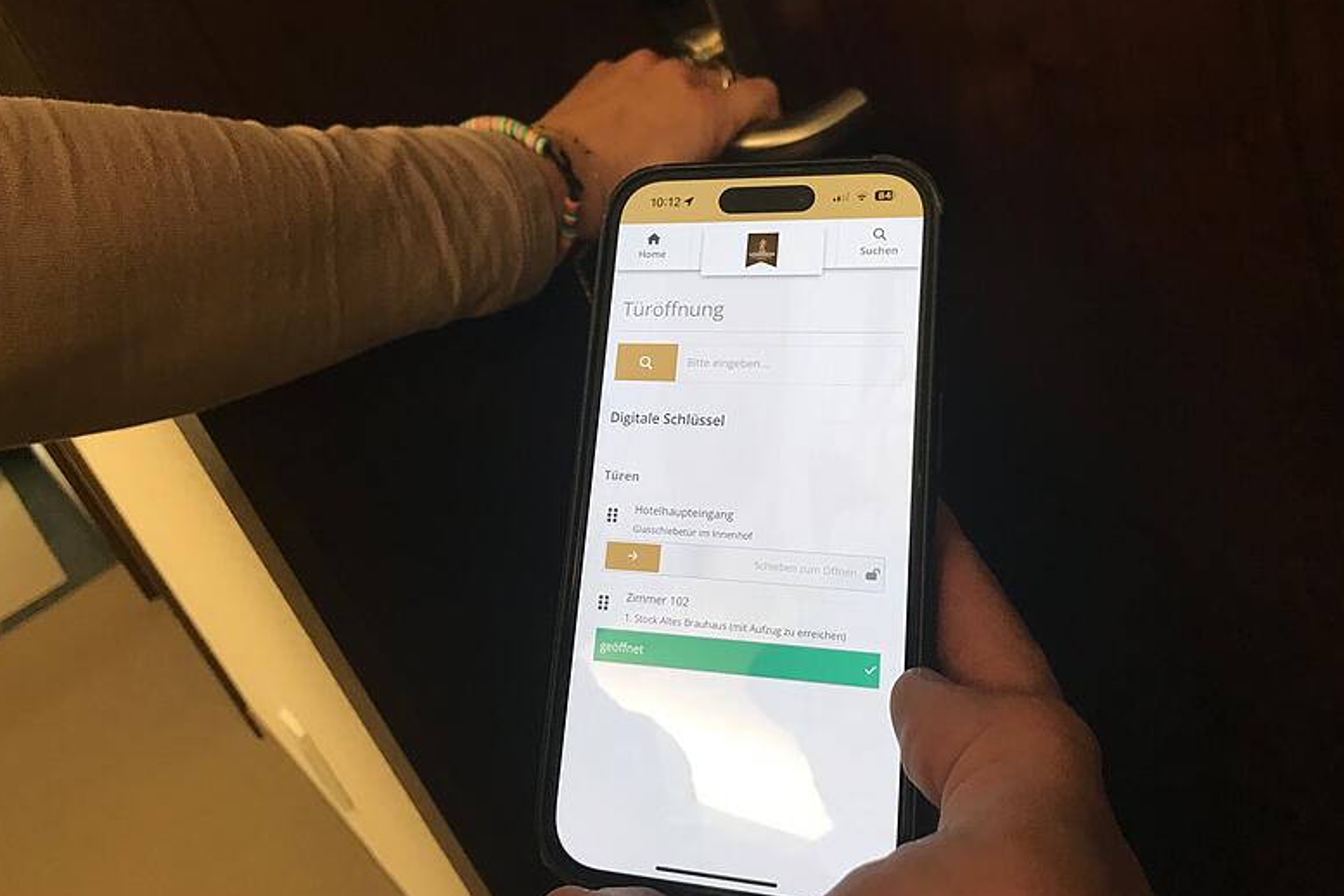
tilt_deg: -21.5
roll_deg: +24.9
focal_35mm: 30
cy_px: 412
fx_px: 1120
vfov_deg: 43.6
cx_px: 669
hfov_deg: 61.9
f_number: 1.8
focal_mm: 3.99
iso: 40
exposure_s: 1/20
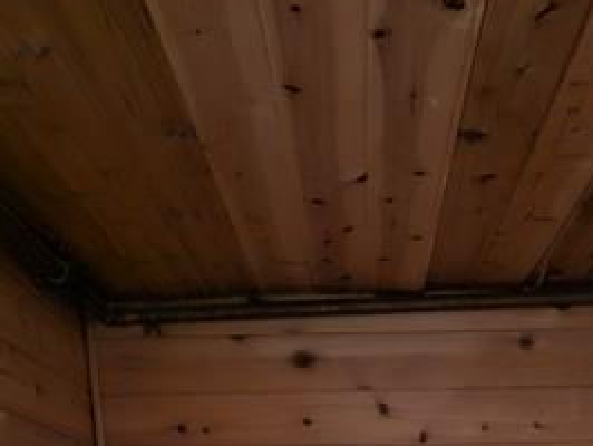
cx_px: 375
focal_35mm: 50
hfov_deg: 37.9
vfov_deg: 19.9
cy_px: 832
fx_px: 857
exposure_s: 1/8
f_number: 2.2
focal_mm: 2.2
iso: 1000
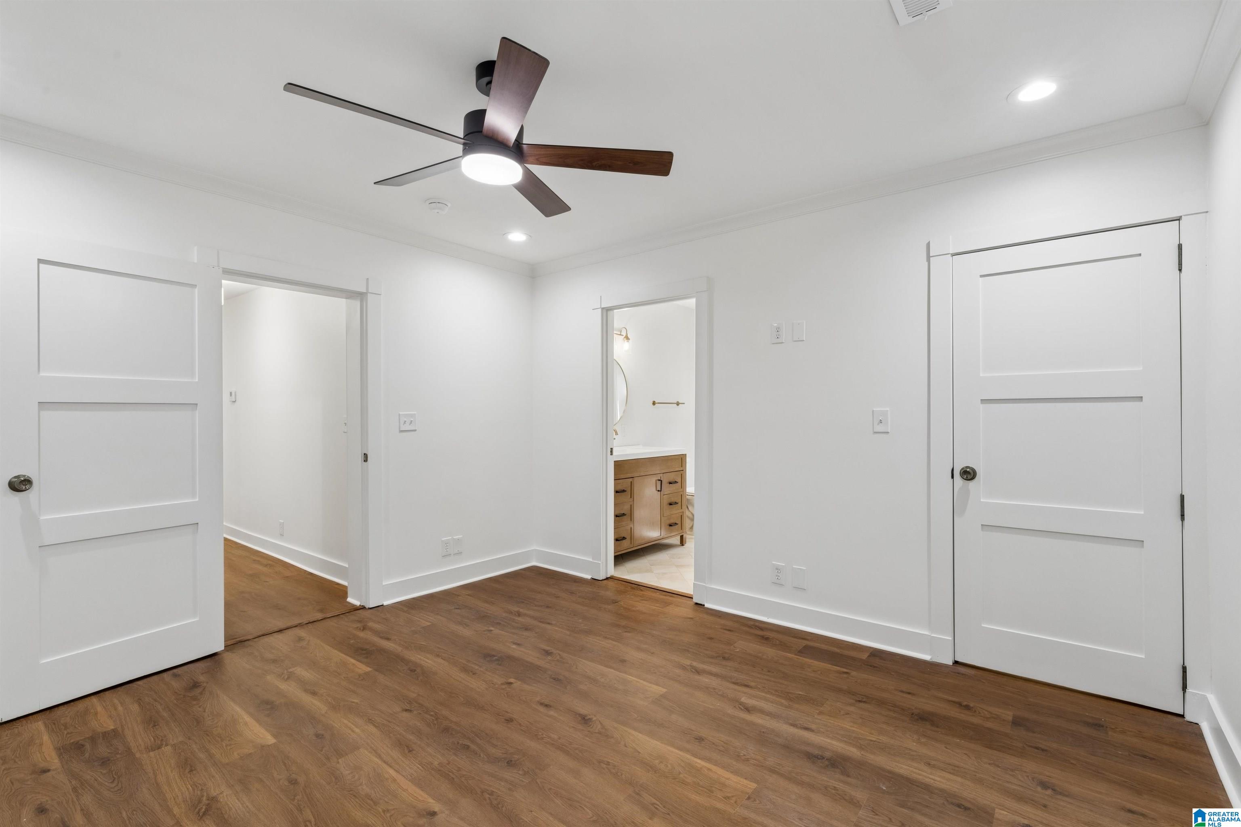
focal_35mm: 16
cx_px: 620
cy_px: 414
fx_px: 552
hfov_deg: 96.7
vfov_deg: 73.7
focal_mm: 16
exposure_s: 1/6
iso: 400
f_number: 13
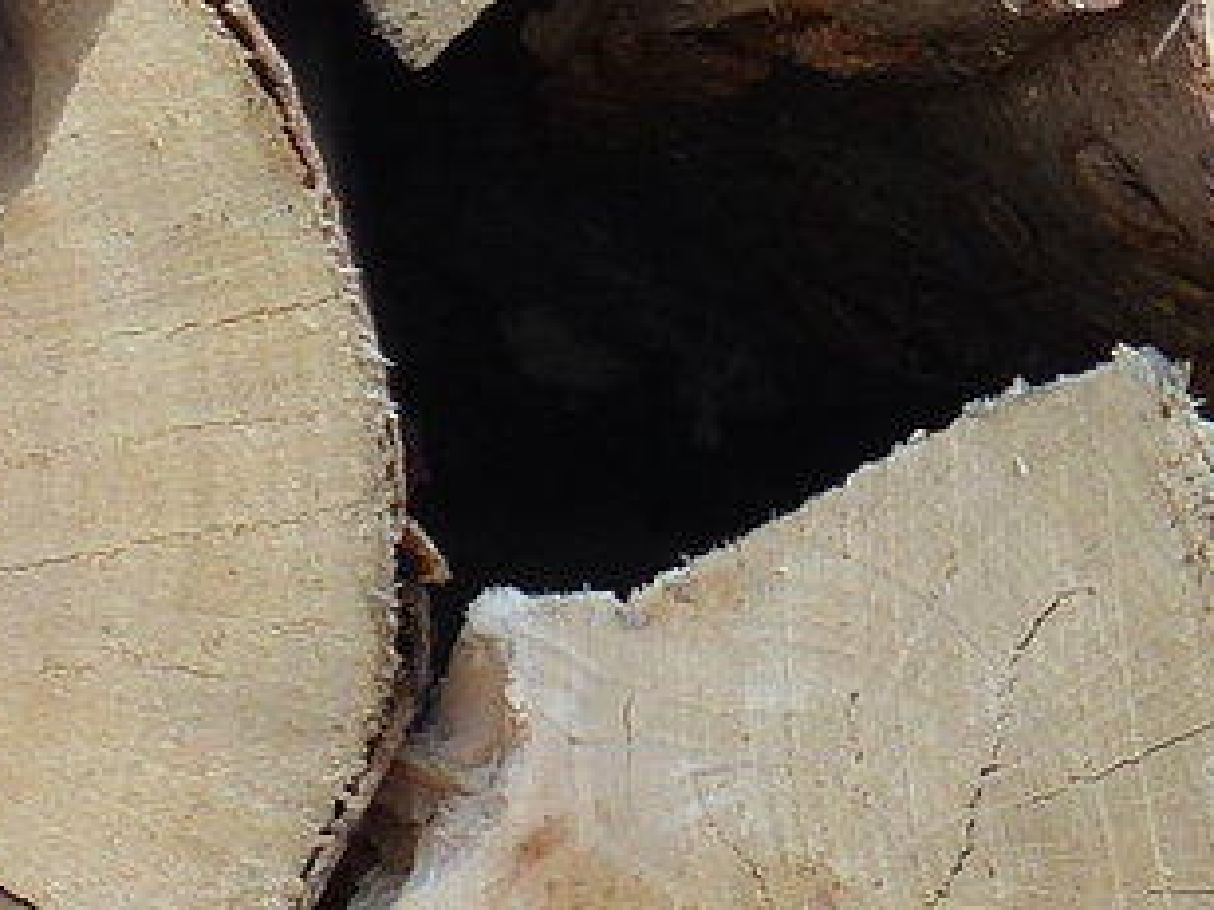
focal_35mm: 1574
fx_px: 55201
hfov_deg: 1.3
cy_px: -35
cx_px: 2026
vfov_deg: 0.9
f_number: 4
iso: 100
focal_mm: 54.5
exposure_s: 1/160
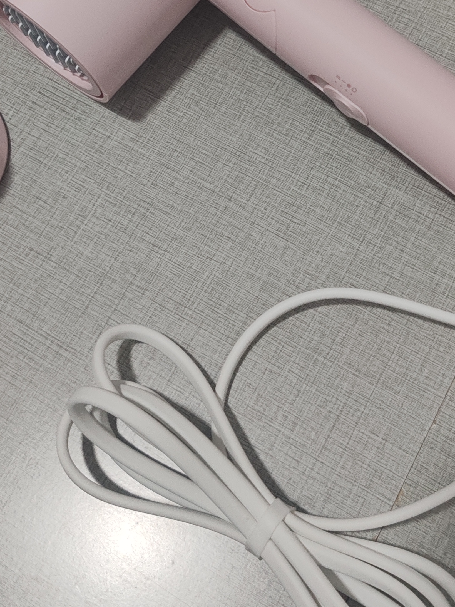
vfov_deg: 34.5
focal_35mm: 54
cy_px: 129
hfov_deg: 27.0
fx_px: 946
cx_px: 244
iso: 1000
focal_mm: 6.12
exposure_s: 1/50
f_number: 1.9
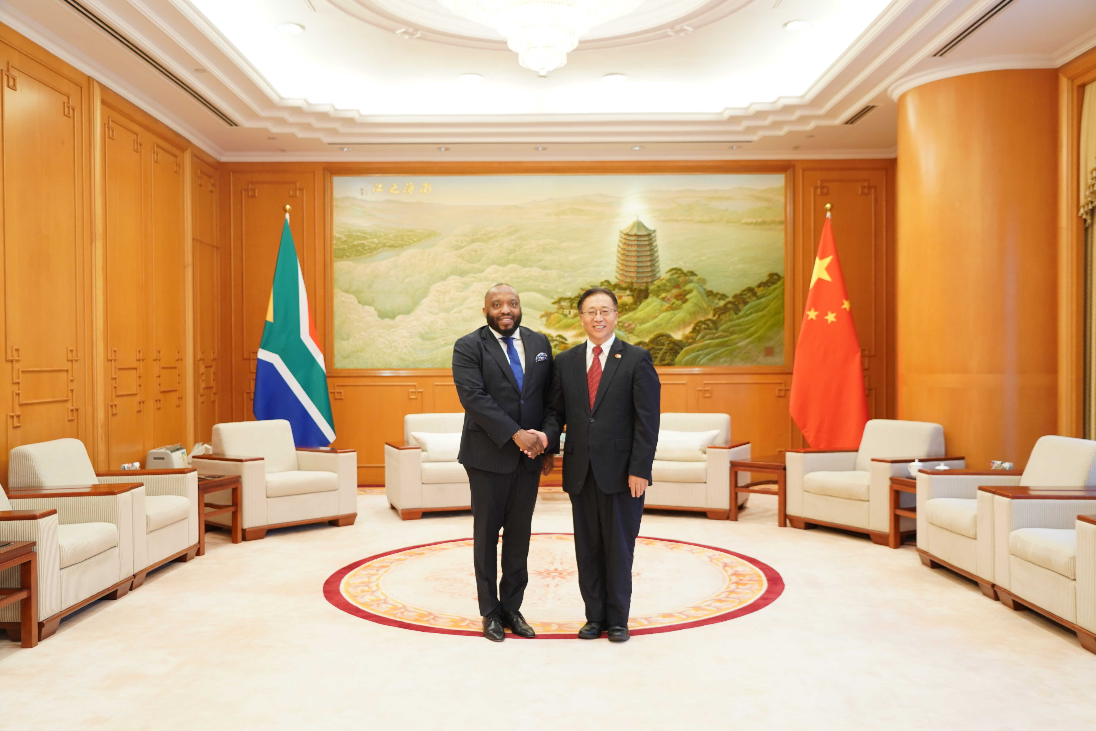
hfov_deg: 60.3
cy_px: 366
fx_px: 944
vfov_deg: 42.3
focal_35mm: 31
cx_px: 548
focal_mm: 31
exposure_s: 1/40
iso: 1000
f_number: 4
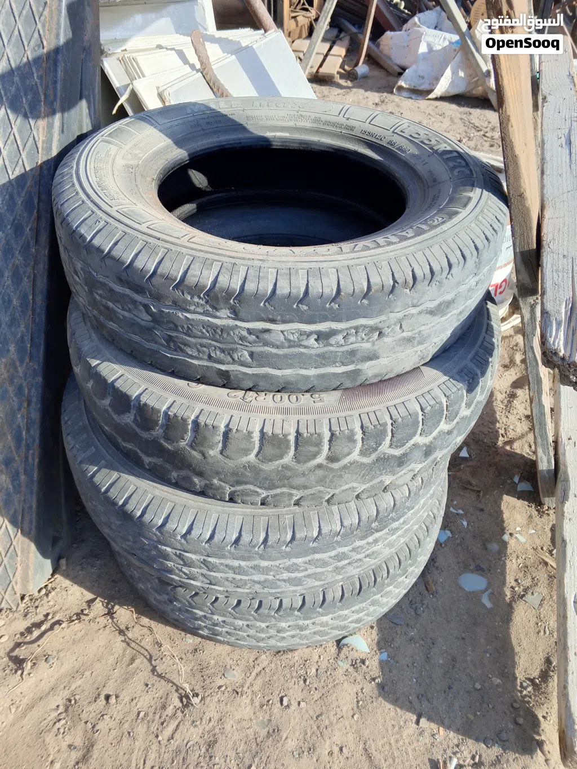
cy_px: 384
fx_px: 511
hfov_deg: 58.9
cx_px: 288
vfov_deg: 73.9
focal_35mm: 23
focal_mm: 4.11
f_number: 1.6
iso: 105
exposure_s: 1/236
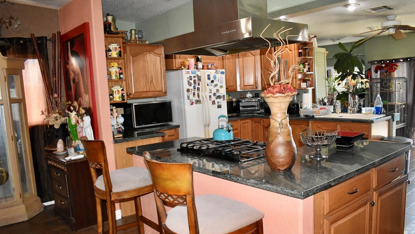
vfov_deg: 40.1
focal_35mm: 29
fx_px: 319
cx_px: 212
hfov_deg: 66.1
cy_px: 132
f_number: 3.5
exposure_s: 1/60
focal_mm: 18
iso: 3600
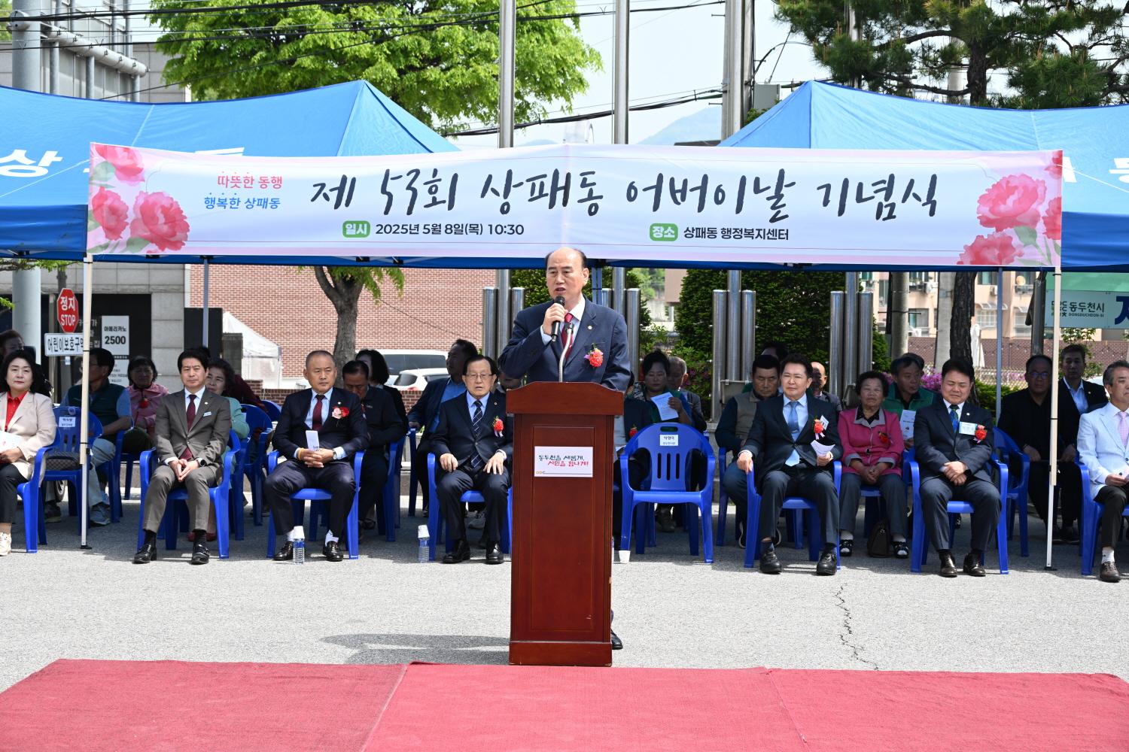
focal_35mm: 63
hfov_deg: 31.9
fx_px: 1976
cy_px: 376
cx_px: 564
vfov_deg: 21.6
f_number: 9
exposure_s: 1/100
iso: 100
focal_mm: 63
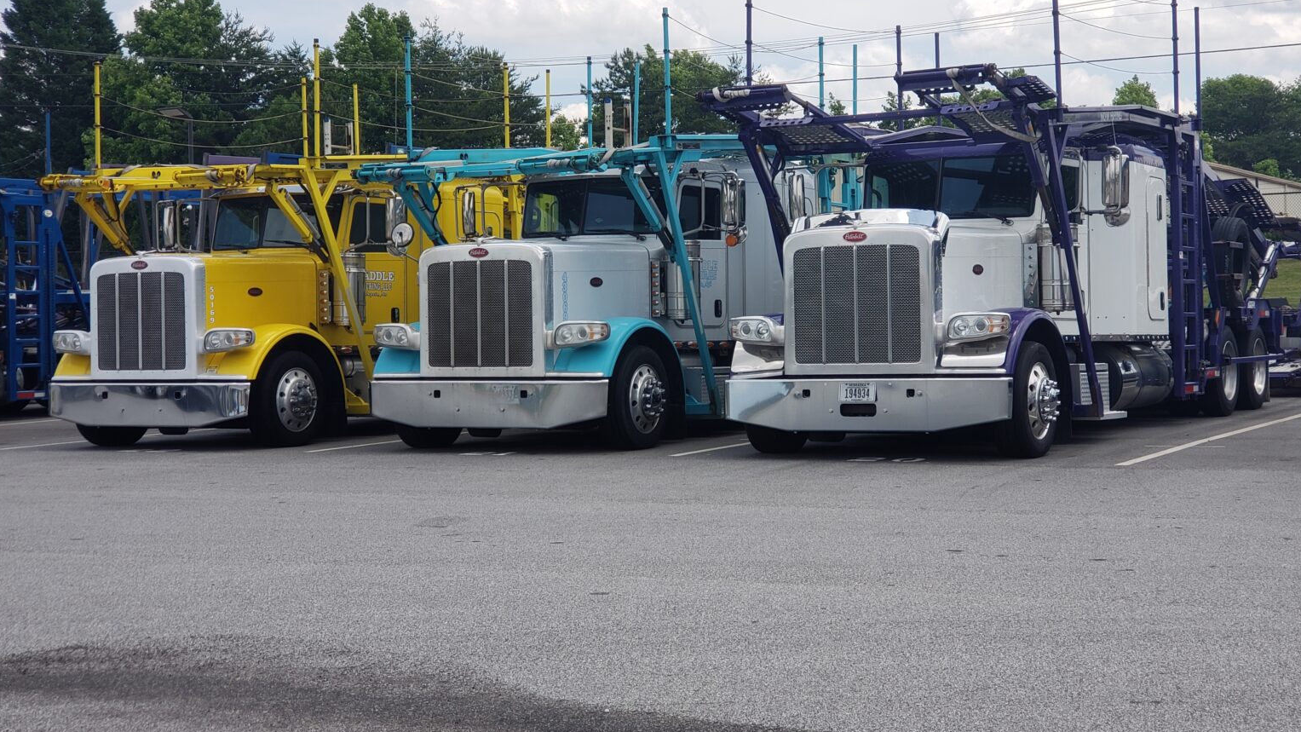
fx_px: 1966
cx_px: 652
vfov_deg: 21.1
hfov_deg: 36.6
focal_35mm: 57
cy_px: 292
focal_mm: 6
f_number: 2.4
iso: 32
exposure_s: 1/655
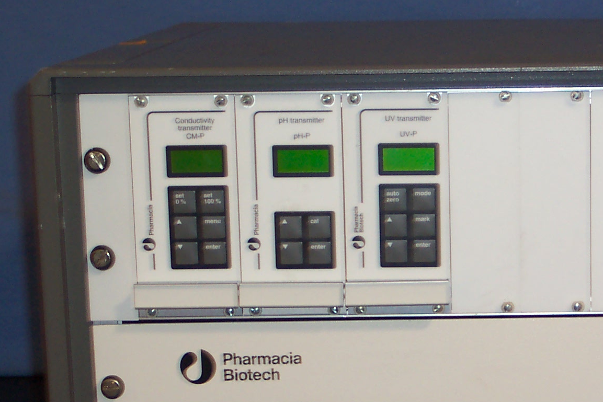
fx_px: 1977
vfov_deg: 11.6
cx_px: 495
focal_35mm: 118
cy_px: 334
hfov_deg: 17.2
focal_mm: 13.3
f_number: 3.4
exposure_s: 1/45
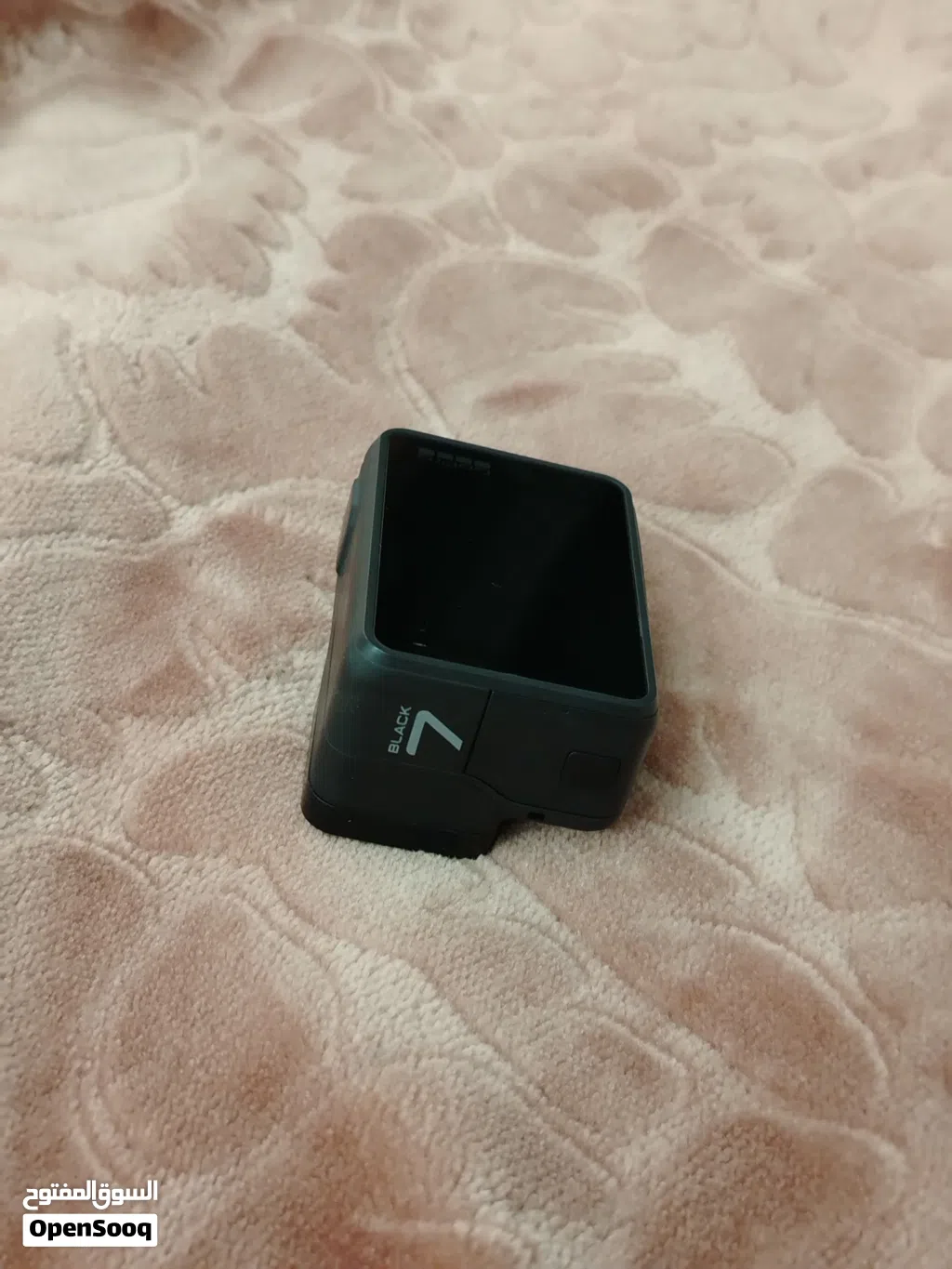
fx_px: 1723
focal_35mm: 47
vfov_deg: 40.4
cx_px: 476
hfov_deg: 30.9
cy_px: 634
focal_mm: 5.25
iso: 2263
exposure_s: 1/33.3
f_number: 1.75
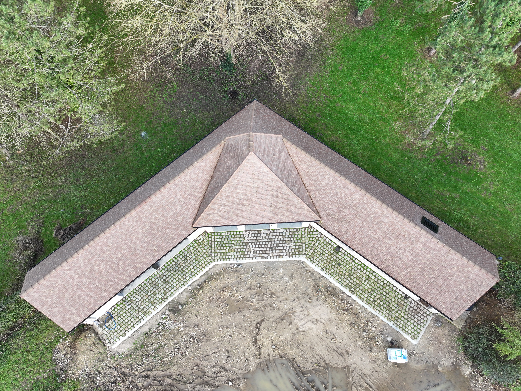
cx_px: 260
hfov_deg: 71.6
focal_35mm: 24
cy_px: 196
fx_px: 361
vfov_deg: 56.8
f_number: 2.8
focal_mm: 12.29
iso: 100
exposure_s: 1/120
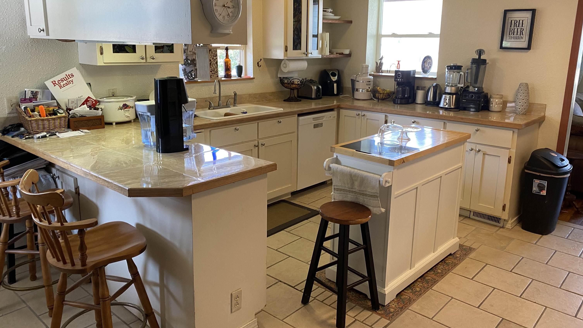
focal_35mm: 29
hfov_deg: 66.1
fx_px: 448
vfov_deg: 40.1
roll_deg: -0.4
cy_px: 146
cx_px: 298
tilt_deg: -15.1
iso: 100
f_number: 1.8
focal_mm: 4.25
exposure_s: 1/60
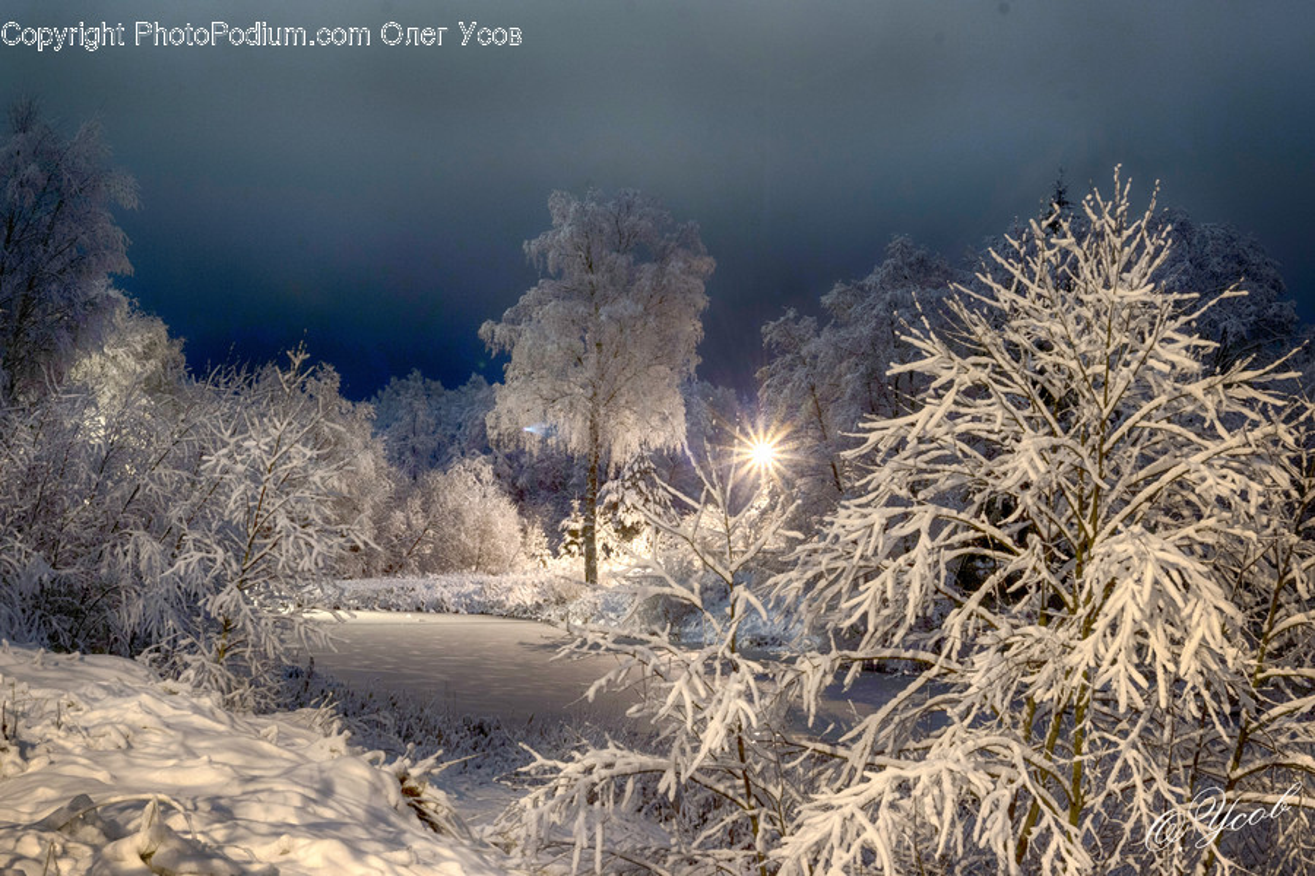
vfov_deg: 25.8
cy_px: 438
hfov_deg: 37.9
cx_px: 658
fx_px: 1918
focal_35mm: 52
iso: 100
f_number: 18
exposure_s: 30
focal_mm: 35
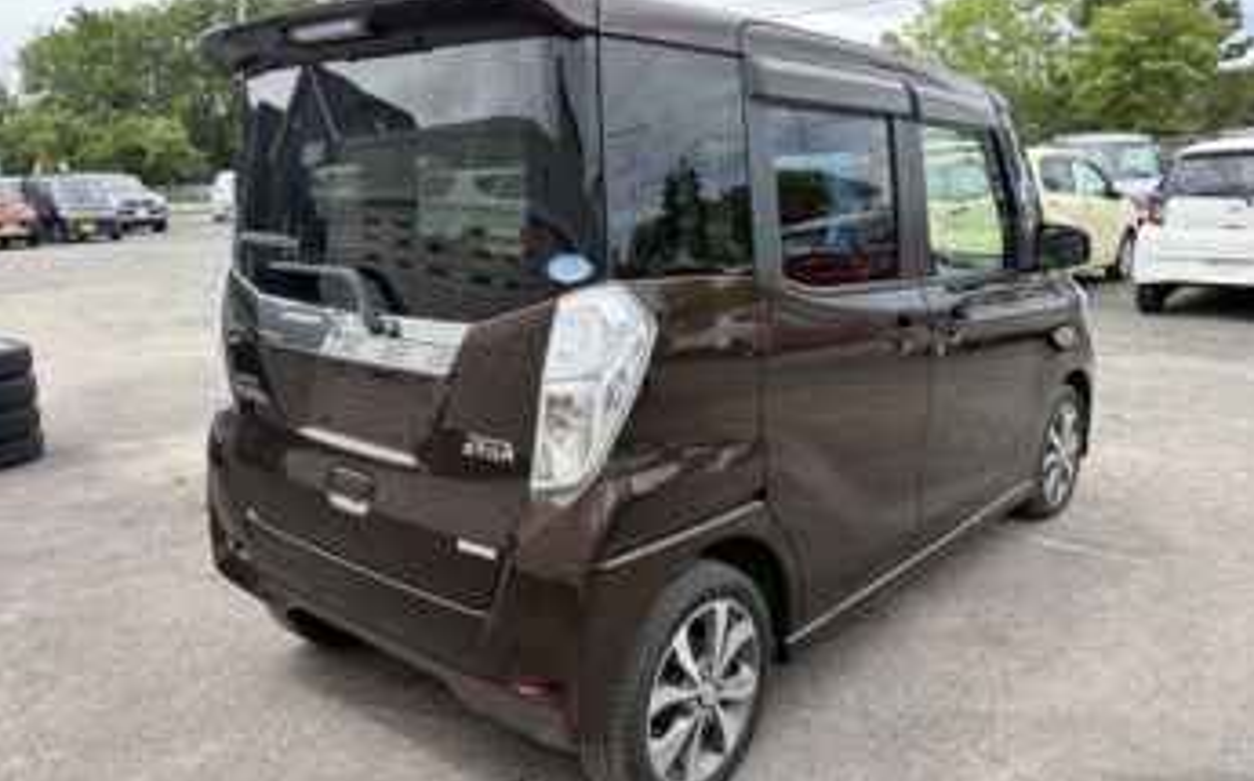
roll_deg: +1.7
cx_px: 632
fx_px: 956
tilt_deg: -12.6
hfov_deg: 66.5
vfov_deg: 44.5
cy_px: 398
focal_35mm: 28
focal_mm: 5.96
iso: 64
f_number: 1.6
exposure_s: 1/1364
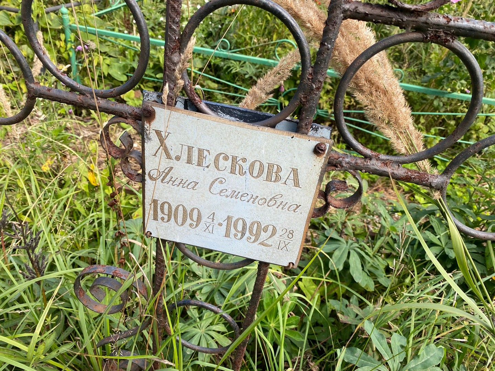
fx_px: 372
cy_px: 186
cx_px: 248
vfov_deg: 53.1
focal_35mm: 26
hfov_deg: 67.3
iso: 32
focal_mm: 4.25
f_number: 1.8
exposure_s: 1/506
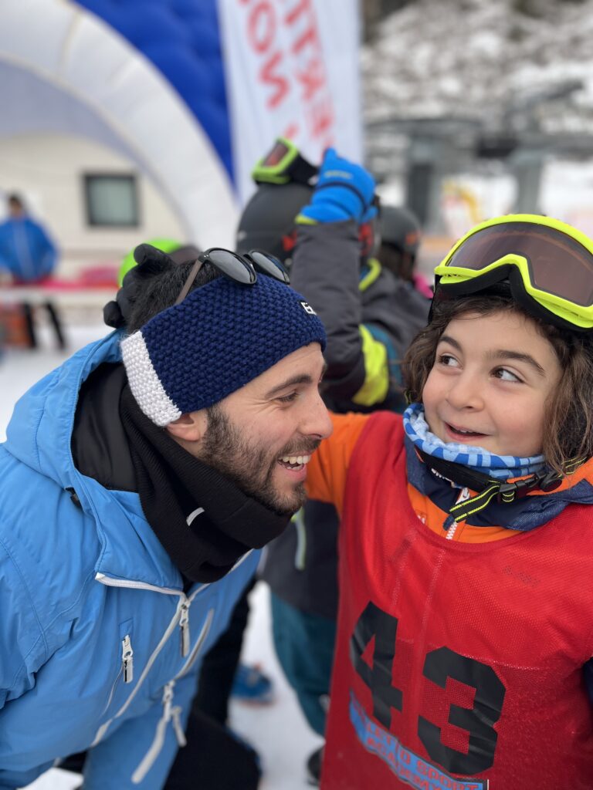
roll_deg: -0.2
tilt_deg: -16.9
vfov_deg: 67.3
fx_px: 594
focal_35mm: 26
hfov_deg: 53.1
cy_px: 395
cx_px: 296
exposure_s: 1/368
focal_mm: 5.1
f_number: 1.6
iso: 50
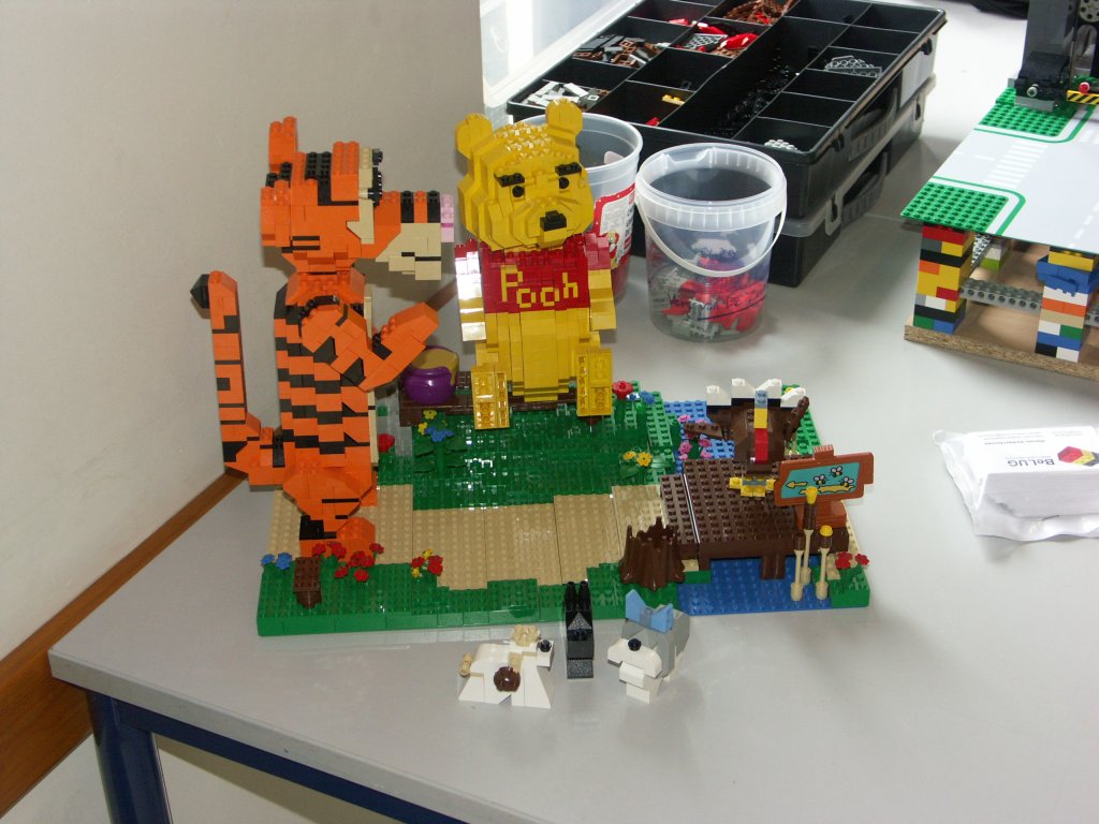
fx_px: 1746
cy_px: 412
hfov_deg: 34.9
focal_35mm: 55
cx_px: 550
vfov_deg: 26.6
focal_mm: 14.02
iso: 200
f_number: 3.2
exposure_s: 1/50
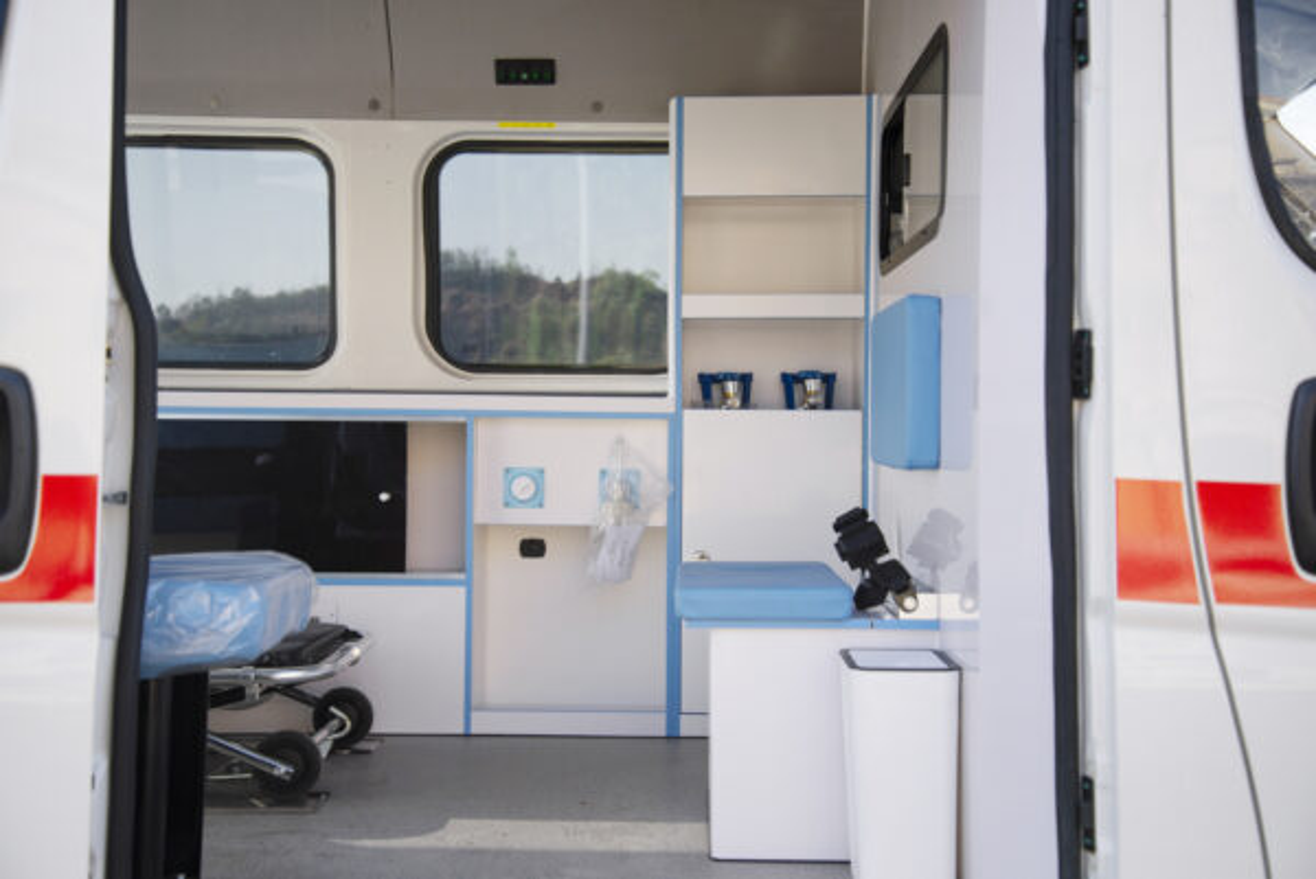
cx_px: 658
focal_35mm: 44
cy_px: 440
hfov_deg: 44.5
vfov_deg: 30.6
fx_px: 1610
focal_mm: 44
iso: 100
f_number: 4.2
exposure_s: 1/1250
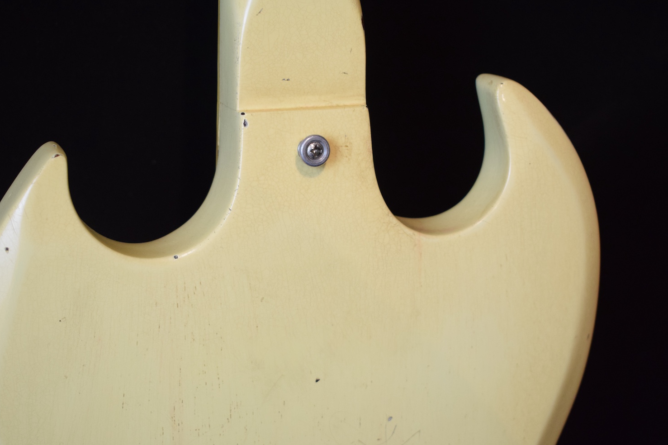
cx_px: 336
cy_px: 225
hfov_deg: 31.4
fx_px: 1187
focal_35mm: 64
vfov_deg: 21.2
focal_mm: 42
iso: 1800
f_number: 5
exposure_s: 1/60
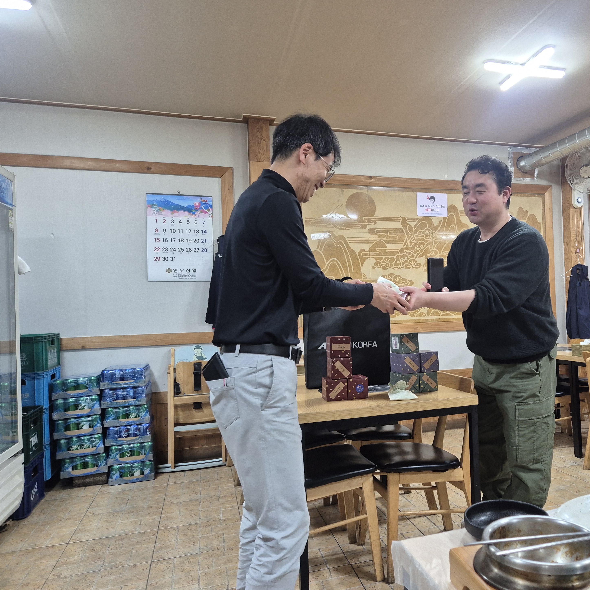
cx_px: 400
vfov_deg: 57.3
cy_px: 298
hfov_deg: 55.9
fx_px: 540
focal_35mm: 28
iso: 250
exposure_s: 1/120
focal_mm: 5.4
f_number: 1.8
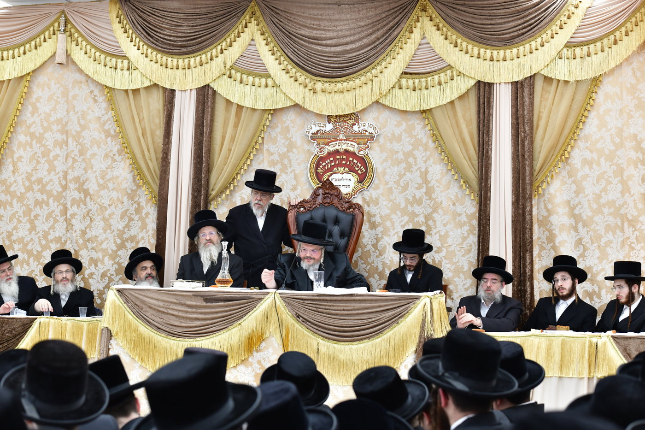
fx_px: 1254
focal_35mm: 70
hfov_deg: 28.8
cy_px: 215
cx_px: 322
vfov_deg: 19.5
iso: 1000
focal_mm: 70
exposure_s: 1/100
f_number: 5.6
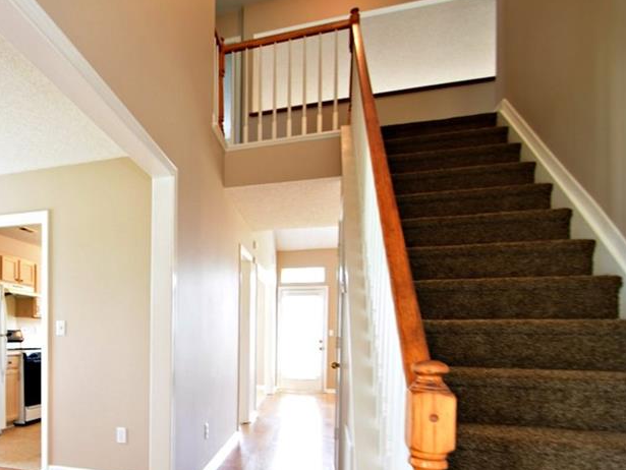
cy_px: 326
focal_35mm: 24
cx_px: 127
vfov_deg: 55.3
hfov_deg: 65.3
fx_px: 434
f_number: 4
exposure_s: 1/6
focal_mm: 10
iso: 100
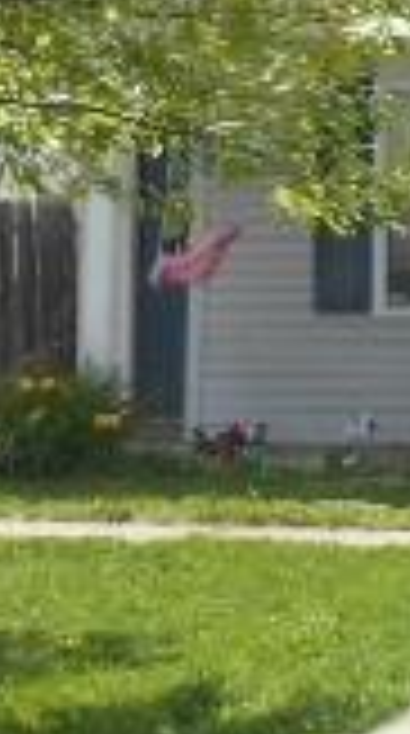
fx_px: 2585
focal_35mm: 133
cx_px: 667
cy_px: 59
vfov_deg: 15.9
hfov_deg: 8.8
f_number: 3.6
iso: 80
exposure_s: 1/640
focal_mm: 5.5
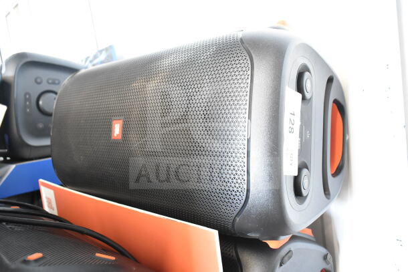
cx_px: 204
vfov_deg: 41.7
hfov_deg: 59.5
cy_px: 136
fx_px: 357
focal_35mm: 32
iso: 3600
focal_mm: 21
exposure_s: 1/30
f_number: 3.8
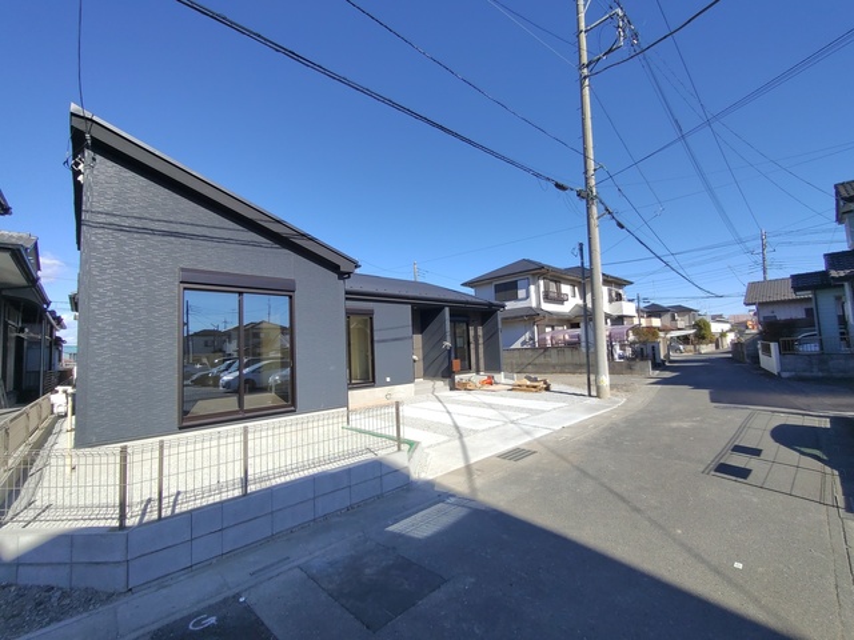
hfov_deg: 98.2
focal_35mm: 15
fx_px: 370
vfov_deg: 81.7
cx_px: 427
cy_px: 320
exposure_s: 1/860
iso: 50
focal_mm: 1.6
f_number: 2.4
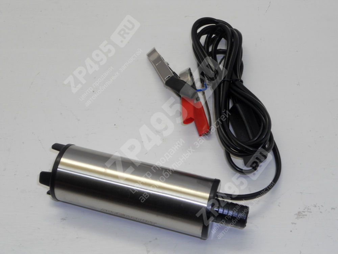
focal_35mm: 54
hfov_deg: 35.5
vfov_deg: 27.0
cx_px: 169
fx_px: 527
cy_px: 127
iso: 125
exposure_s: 1/30
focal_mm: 9.8
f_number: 4.8
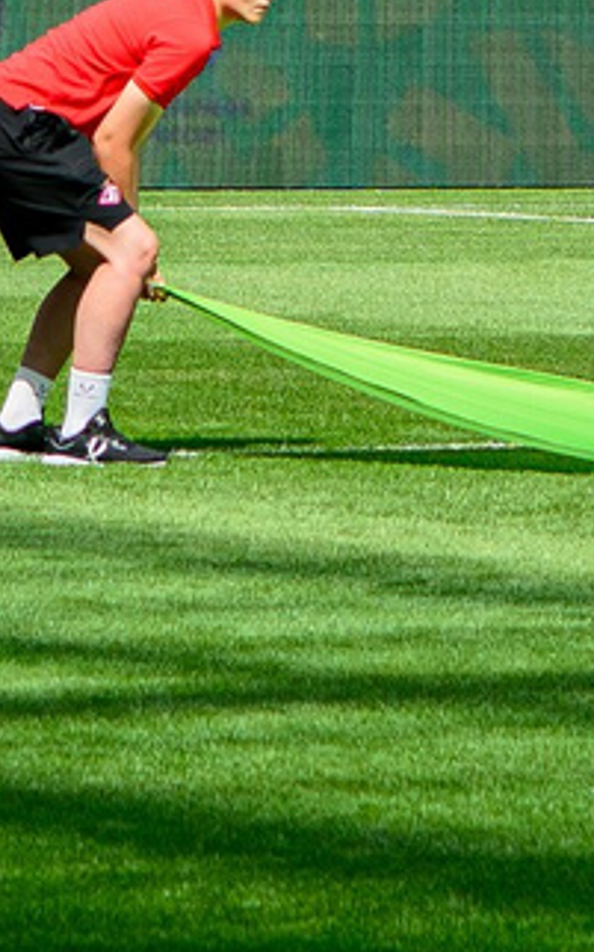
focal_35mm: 568
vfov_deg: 3.7
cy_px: -989
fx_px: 14725
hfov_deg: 2.3
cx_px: 174
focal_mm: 70
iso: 800
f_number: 4.5
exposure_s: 1/4000
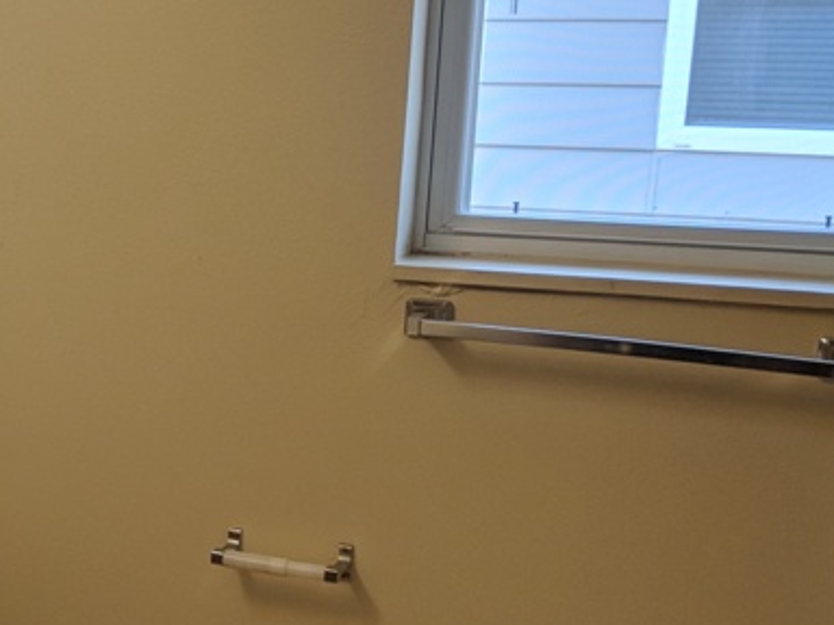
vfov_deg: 20.3
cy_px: 445
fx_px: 1735
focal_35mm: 72
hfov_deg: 24.1
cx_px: -211
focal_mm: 4.44
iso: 52
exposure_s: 1/120
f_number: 1.8
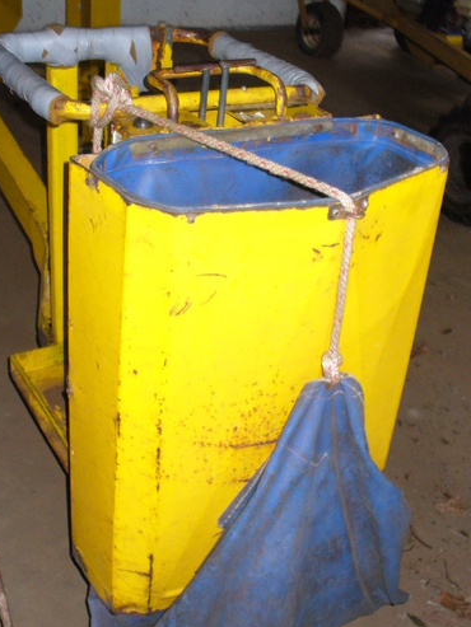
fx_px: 816
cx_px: 207
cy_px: 319
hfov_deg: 32.2
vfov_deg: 42.1
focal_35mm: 45
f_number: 2.8
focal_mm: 6.1
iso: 160
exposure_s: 1/30
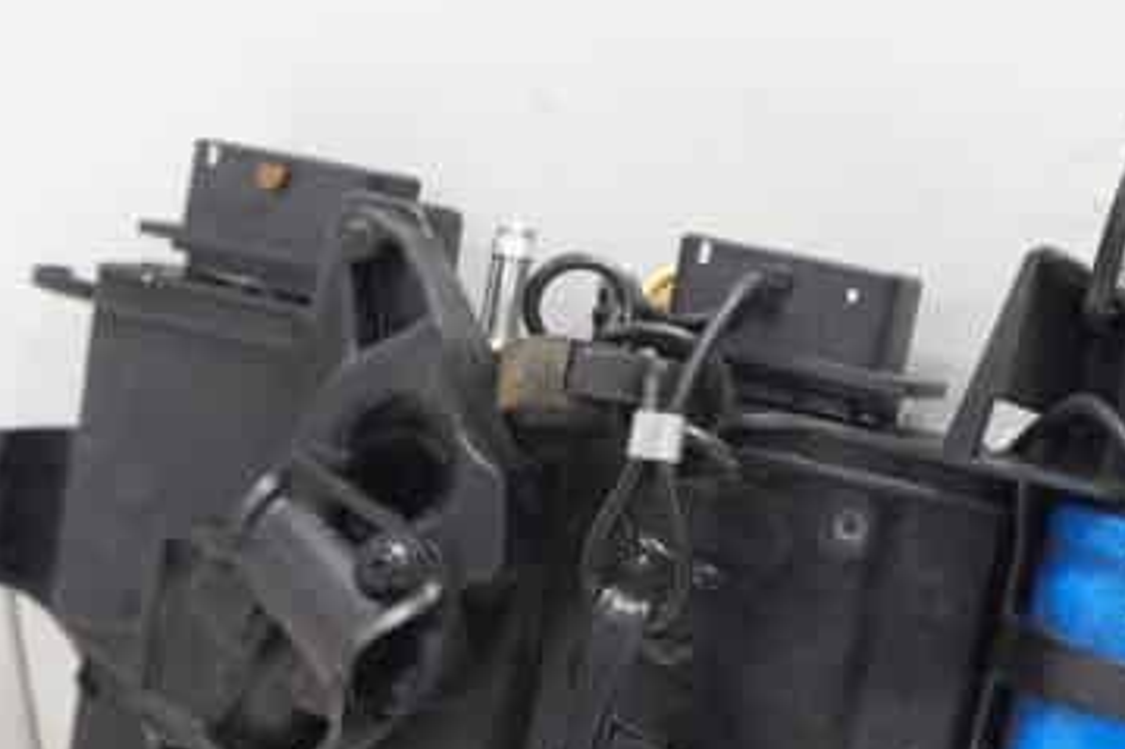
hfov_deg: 26.3
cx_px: 592
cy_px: 682
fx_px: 2405
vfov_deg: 17.4
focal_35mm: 77
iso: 500
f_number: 4
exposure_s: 1/60
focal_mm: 18
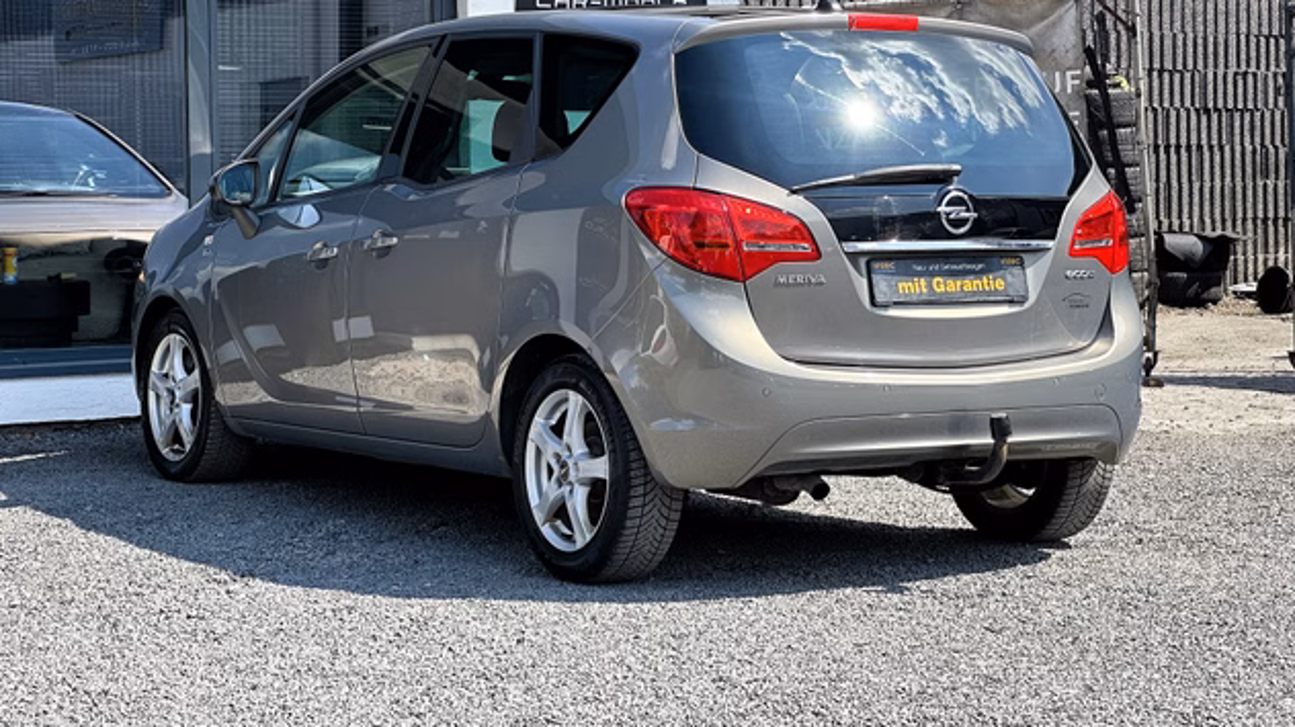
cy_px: 240
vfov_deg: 14.2
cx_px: 648
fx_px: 2918
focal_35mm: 85
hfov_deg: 25.0
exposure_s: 1/258
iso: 32
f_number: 2.8
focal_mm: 9
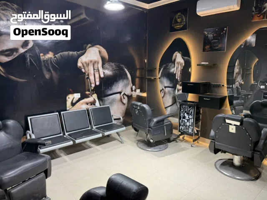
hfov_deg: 71.6
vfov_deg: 56.8
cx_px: 134
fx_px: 185
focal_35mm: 24
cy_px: 100
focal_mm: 6.76
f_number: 1.78
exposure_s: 1/100
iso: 125
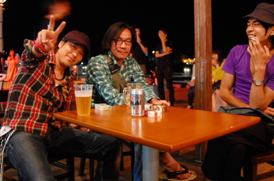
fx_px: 266
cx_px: 124
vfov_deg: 37.4
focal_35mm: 35
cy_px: 65
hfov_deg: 54.5
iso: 1600
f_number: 3.5
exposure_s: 1/8
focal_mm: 18
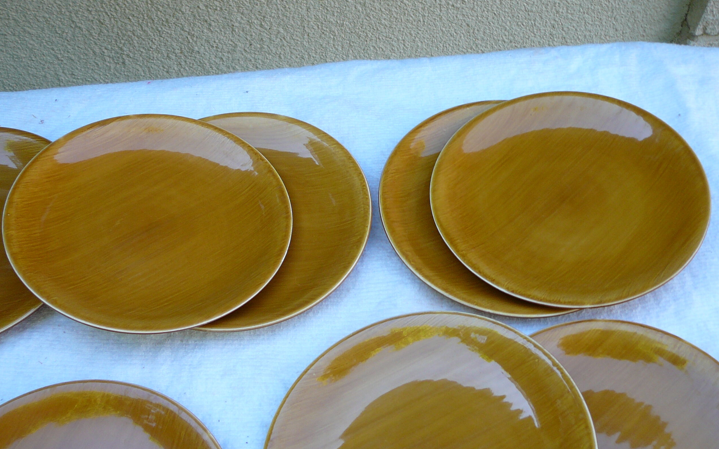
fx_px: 862
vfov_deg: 29.2
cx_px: 362
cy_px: 238
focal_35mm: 44
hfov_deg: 45.3
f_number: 3.1
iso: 80
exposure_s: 1/50
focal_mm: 6.1
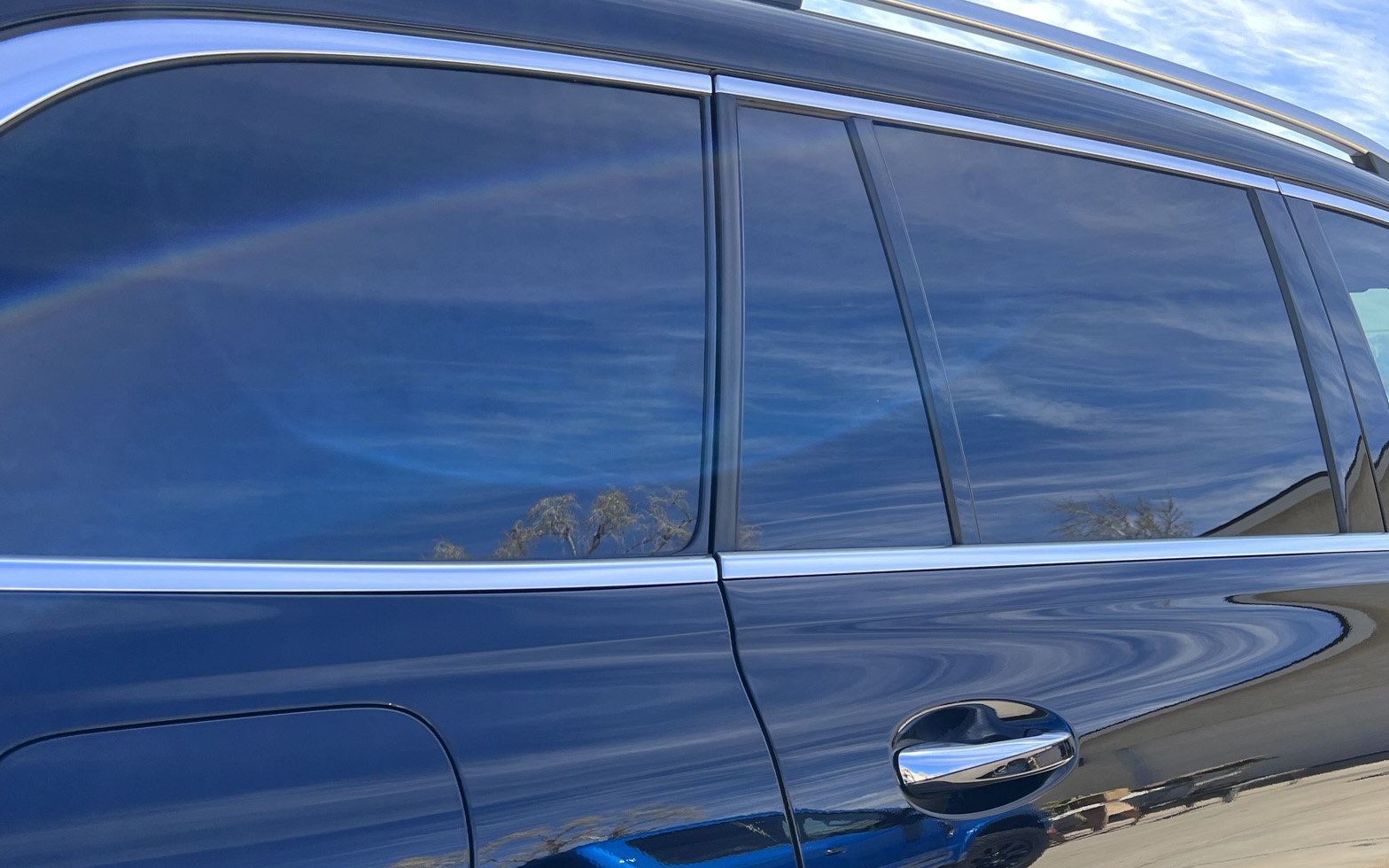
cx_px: 695
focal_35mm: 36
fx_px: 1363
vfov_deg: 35.0
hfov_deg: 54.0
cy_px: 569
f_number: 1.5
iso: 50
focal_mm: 5.7
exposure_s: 1/705
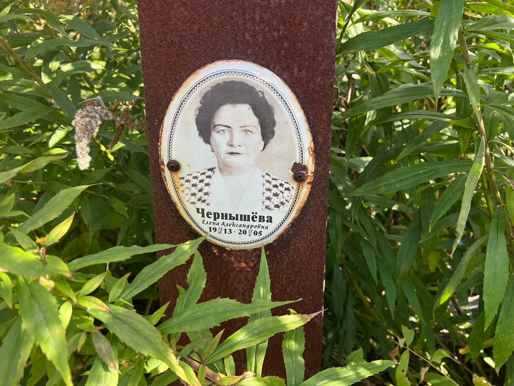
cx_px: 257
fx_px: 386
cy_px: 193
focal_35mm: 26
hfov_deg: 67.3
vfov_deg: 53.1
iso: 50
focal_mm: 5.7
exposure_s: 1/666
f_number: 1.5
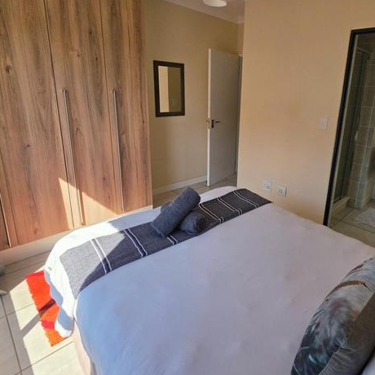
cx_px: 245
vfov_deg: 74.4
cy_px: 161
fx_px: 245
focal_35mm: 20
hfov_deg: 73.0
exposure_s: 1/2000
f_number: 1.9
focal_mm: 2.2
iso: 100
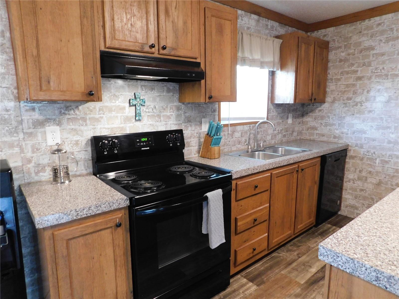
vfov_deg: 58.9
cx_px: 200
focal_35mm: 23
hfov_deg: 73.9
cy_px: 150
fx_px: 265
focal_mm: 4
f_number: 3
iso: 400
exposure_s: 1/20
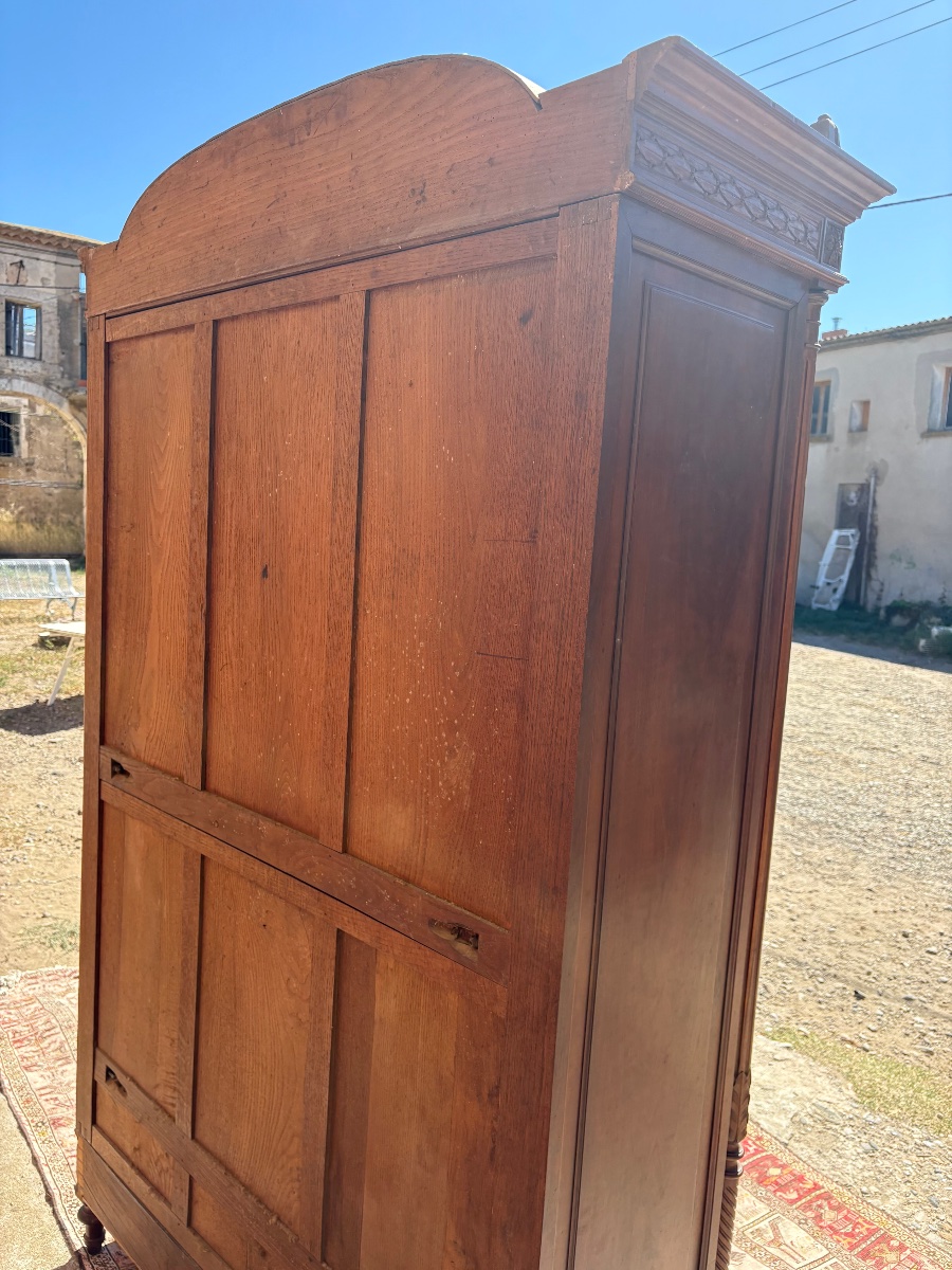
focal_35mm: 26
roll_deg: -3.2
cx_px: 476
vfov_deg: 67.3
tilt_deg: -5.9
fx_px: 953
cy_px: 635
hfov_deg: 53.1
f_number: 1.6
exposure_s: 1/1667
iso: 64
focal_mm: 5.96
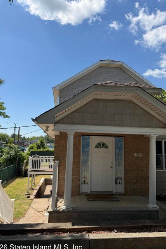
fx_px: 180
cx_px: 82
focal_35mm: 26
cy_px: 129
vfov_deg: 69.4
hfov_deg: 49.6
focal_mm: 6.76
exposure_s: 1/3953
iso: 80
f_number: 1.78
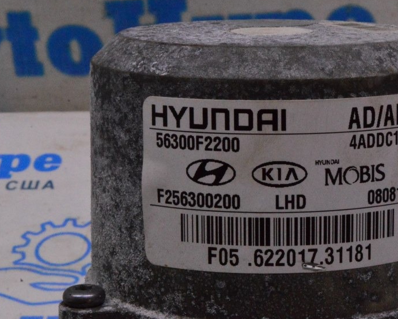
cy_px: 160
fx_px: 1351
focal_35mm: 115
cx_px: 286
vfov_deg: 13.4
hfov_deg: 16.7
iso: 6400
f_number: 36
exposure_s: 1/40
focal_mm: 55
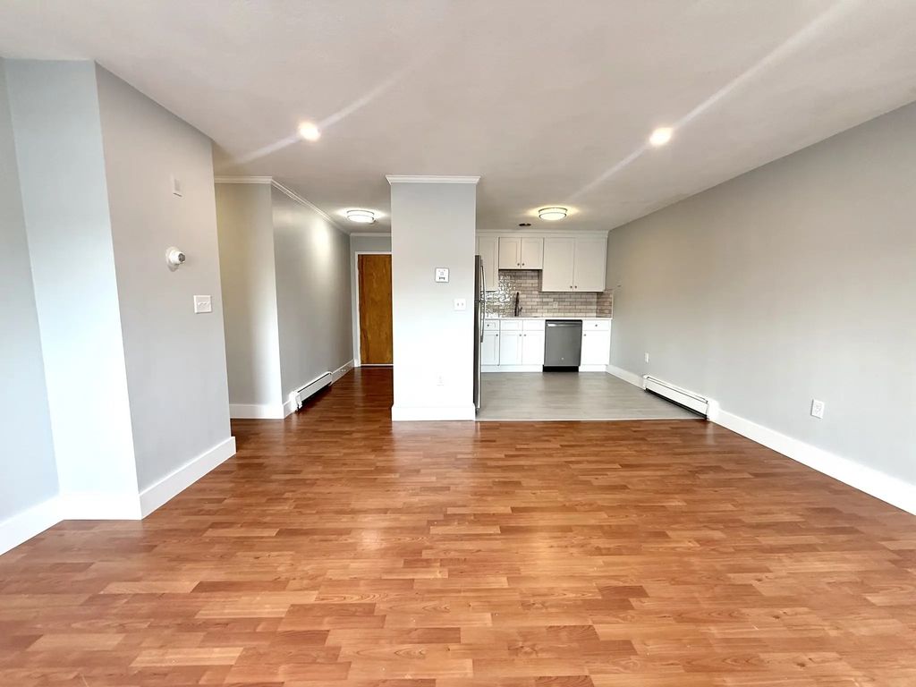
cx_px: 458
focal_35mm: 14
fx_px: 370
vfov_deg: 85.7
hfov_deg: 102.1
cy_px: 344
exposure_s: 1/120
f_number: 2.2
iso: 125
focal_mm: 2.22
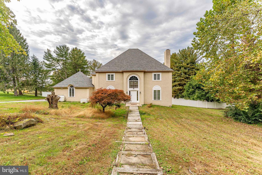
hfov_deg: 101.9
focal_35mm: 15
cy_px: 88
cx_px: 131
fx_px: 106
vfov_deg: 78.8
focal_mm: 14.6
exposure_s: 1/400
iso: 320
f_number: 6.3
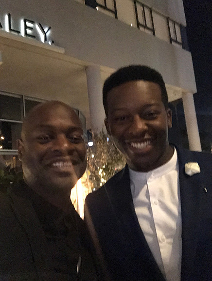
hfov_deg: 44.2
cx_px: 106
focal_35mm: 32
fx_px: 261
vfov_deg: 56.8
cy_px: 140
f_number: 2.2
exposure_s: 1/20
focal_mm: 2.87
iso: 1000
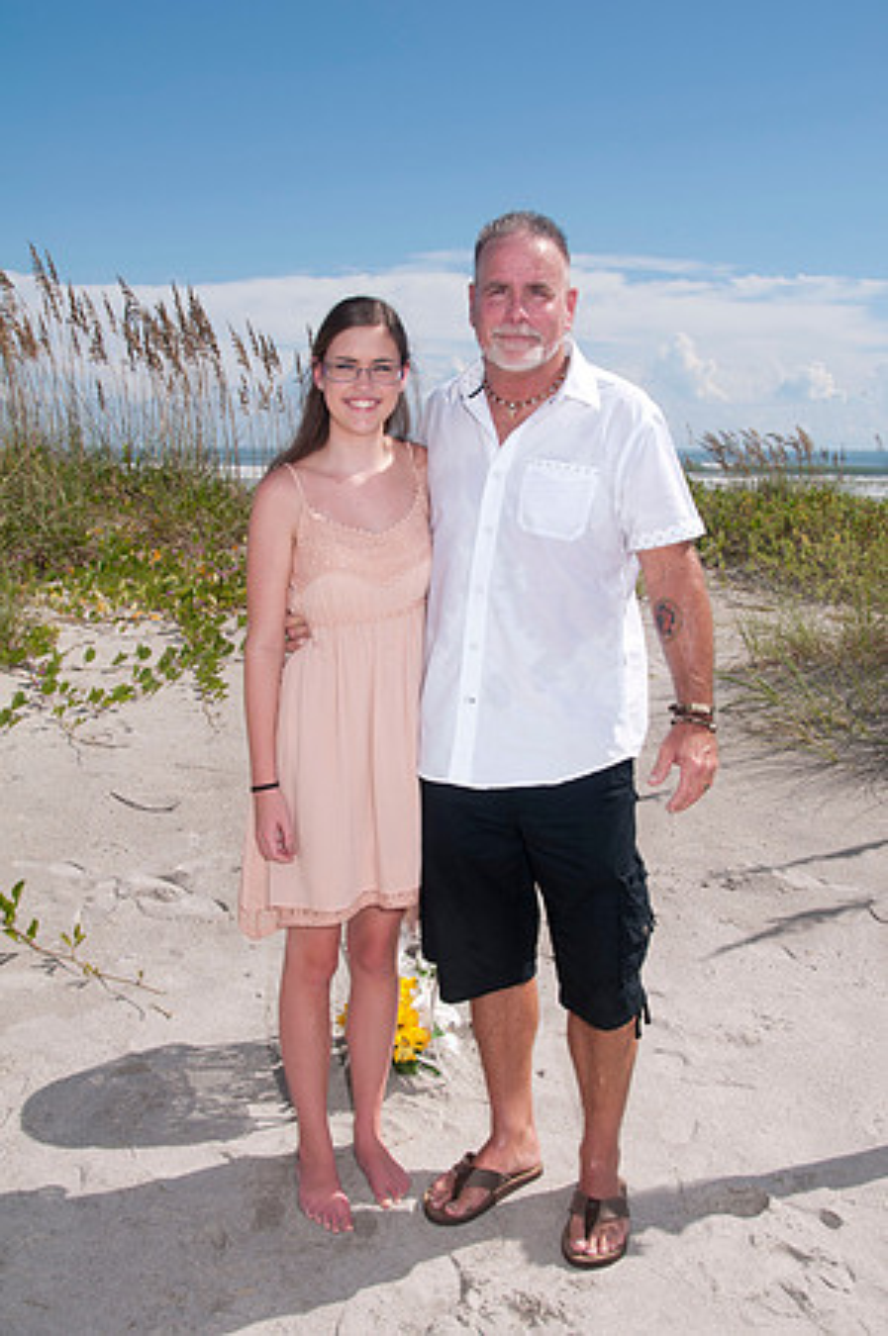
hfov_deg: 34.1
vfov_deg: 49.6
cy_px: 668
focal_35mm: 39
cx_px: 444
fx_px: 1446
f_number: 11
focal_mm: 26
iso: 100
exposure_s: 1/250
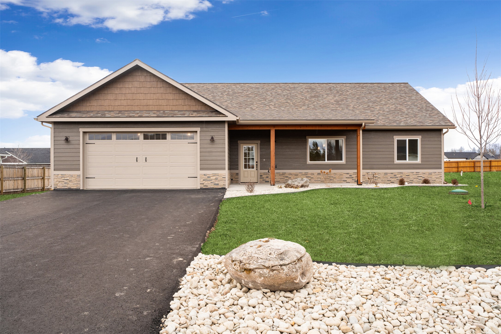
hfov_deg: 65.5
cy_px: 167
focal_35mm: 28
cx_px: 250
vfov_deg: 46.4
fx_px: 390
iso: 250
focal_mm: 28
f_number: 9
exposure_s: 1/100
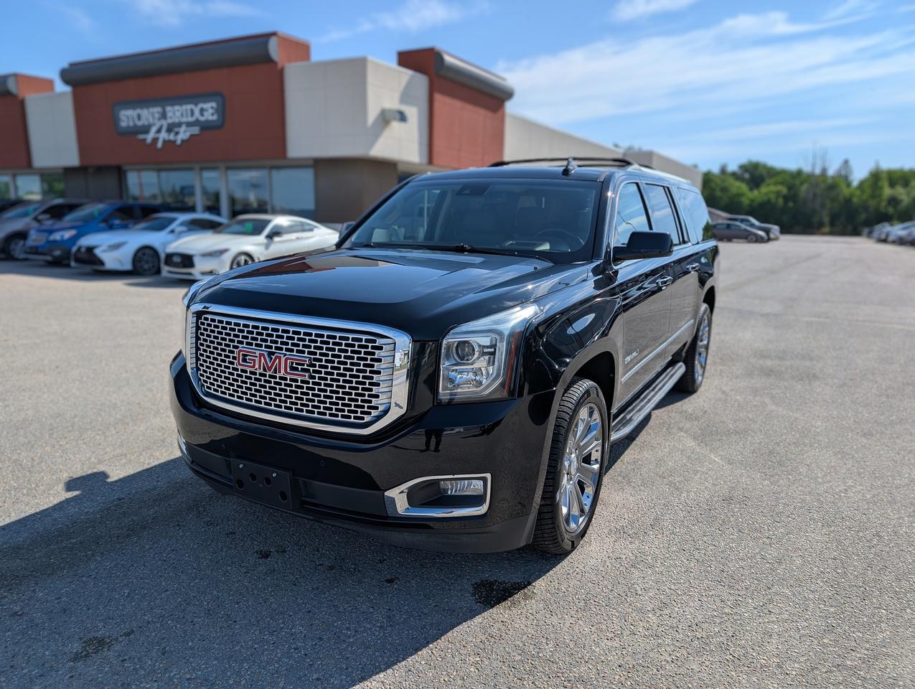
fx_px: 635
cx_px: 458
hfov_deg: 71.5
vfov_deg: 56.9
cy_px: 344
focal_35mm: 24
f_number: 1.68
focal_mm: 6.9
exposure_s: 1/1603
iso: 20
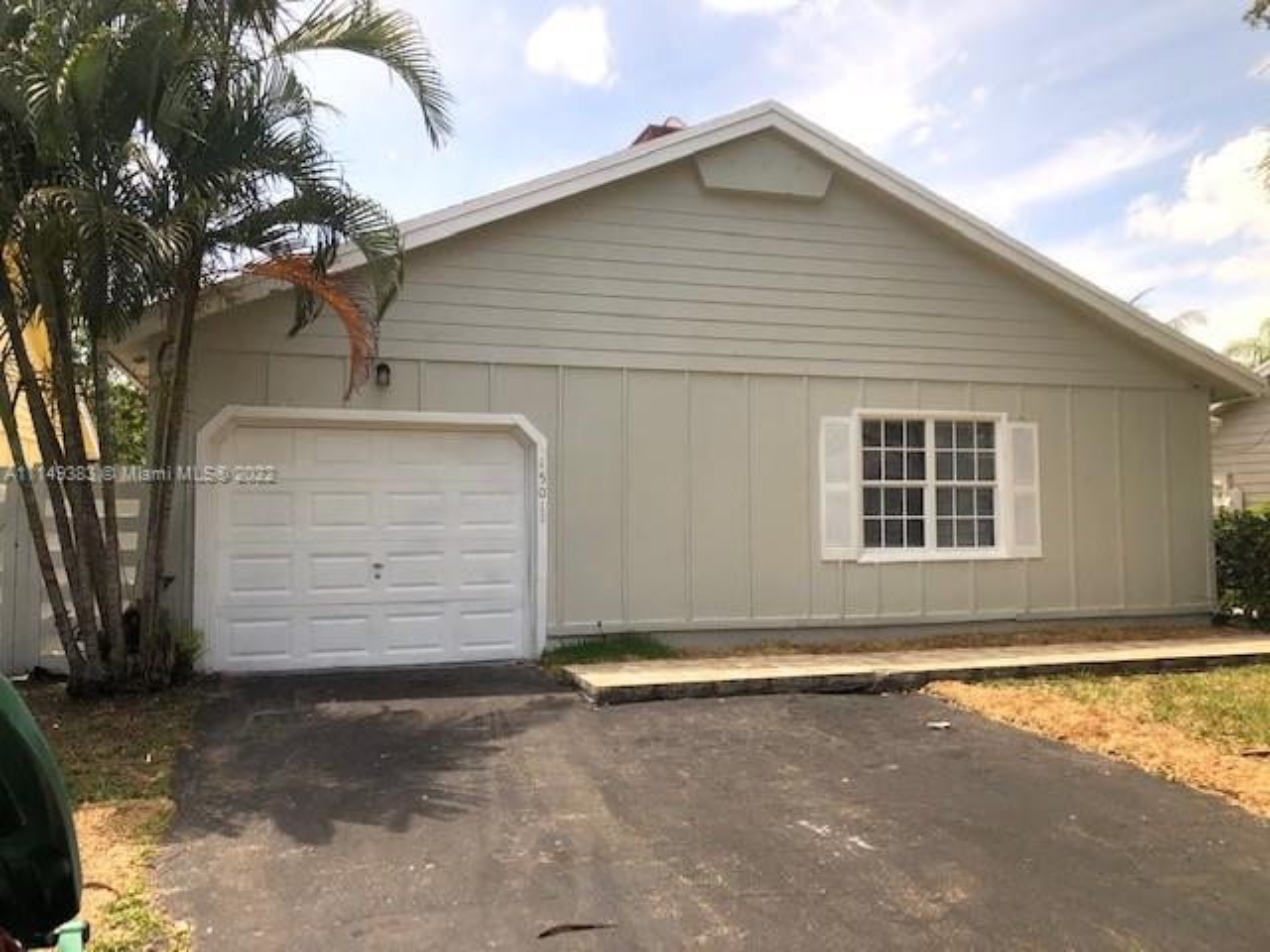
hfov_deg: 63.4
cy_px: 476
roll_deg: +0.3
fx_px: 1027
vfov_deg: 49.7
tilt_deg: +3.8
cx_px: 635
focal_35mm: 28
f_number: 1.8
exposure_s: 1/2703
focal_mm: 3.99
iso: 20
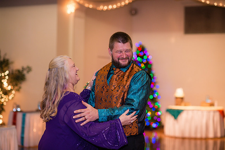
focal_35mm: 85
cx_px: 112
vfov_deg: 16.1
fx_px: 531
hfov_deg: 23.9
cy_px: 75
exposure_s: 1/125
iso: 640
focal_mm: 85
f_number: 2.2
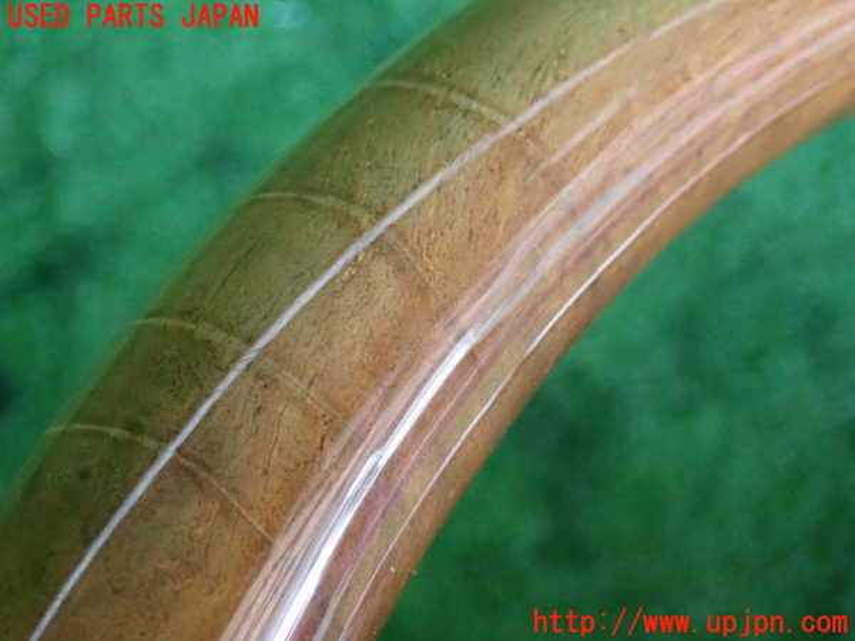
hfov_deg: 25.3
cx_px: 428
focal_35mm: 77
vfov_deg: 19.1
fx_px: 1902
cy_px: 320
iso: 3200
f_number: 4.1
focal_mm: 13.65
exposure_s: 1/160
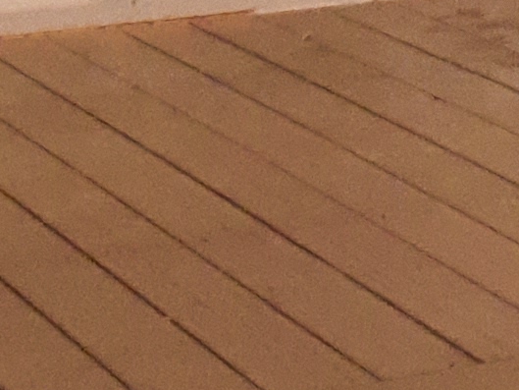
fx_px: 2969
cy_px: -1053
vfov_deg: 6.4
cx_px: 581
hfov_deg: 9.9
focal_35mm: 198
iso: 250
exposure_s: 1/120
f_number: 1.5
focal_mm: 4.32
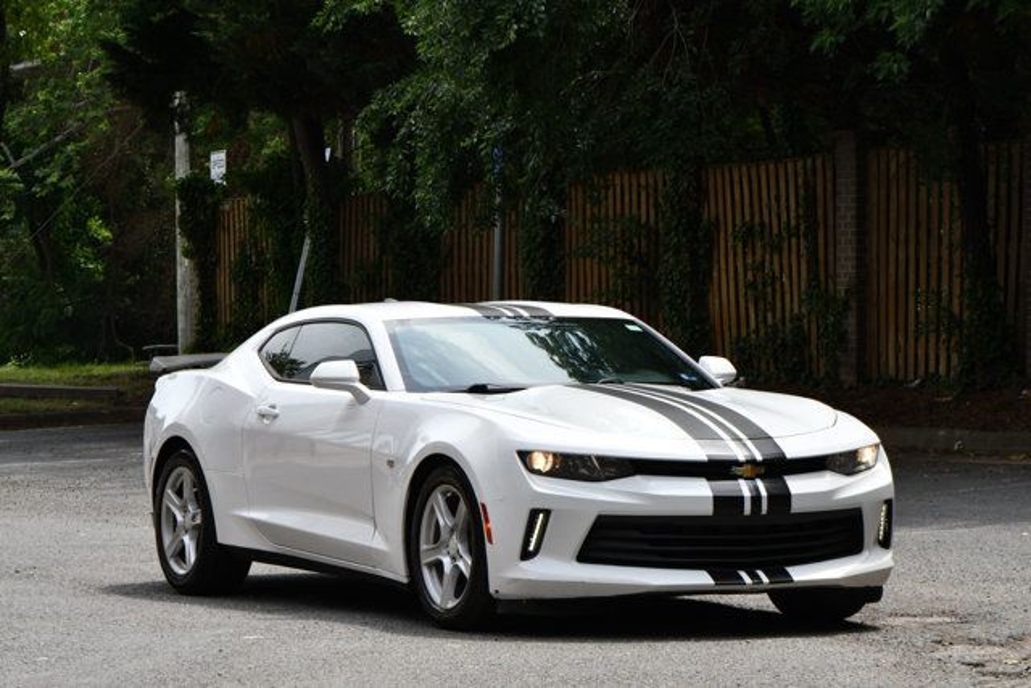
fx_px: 3867
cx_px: 516
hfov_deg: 15.2
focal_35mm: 135
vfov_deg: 10.2
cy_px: 344
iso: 125
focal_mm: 90
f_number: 8
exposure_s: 1/250
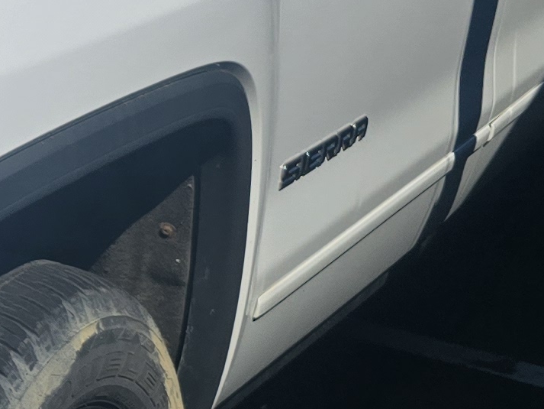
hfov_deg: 12.9
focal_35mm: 129
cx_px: -617
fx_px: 2028
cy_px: 136
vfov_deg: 11.5
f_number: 1.7
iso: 12
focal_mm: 6.3
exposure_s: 1/1406
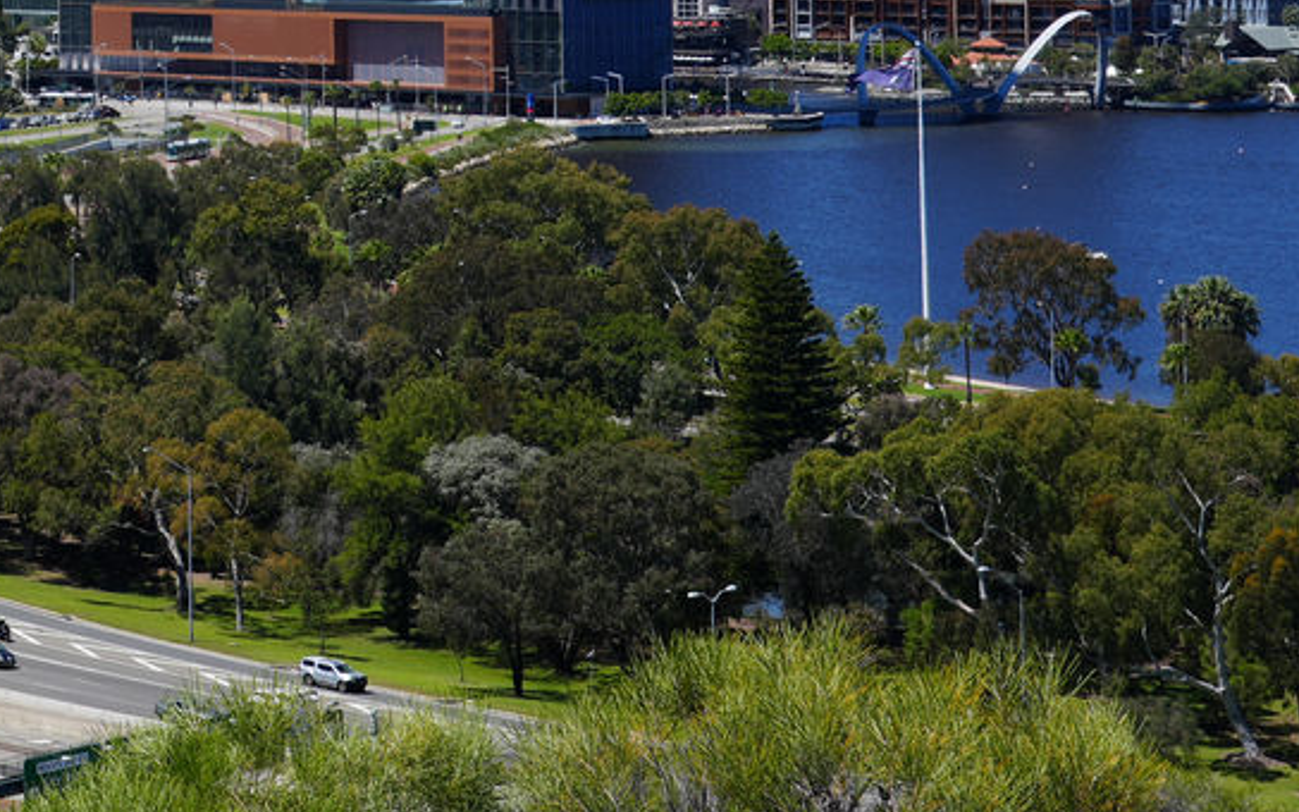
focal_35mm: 126
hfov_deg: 15.8
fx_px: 4461
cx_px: -377
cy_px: -410
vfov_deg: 10.1
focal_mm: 42
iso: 100
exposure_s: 1/200
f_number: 10
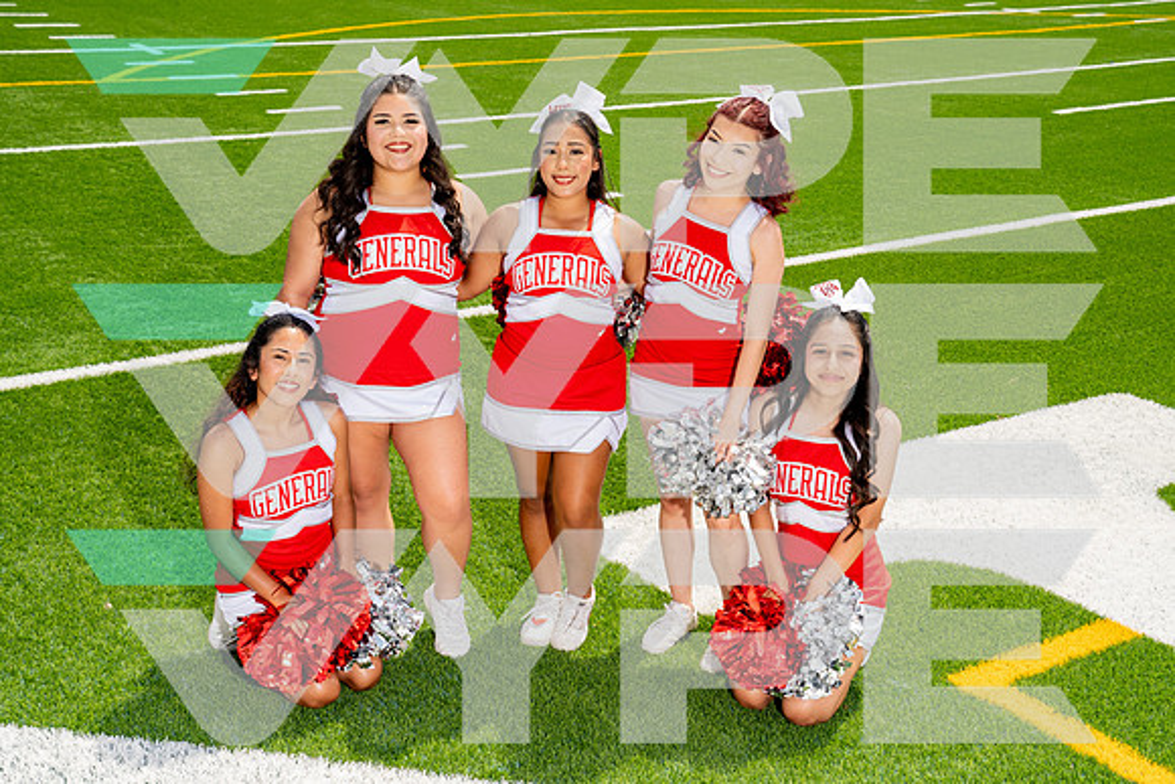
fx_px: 1656
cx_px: 588
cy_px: 392
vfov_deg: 26.6
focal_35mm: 51
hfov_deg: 39.1
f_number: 8
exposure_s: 1/250
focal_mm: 49
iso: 100
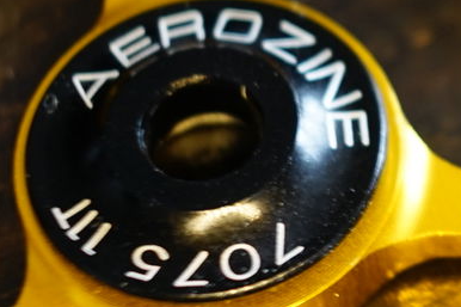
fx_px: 3123
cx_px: 721
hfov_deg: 8.2
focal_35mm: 244
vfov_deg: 5.6
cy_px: 45
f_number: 4.5
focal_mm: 49
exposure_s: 1/15
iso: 250
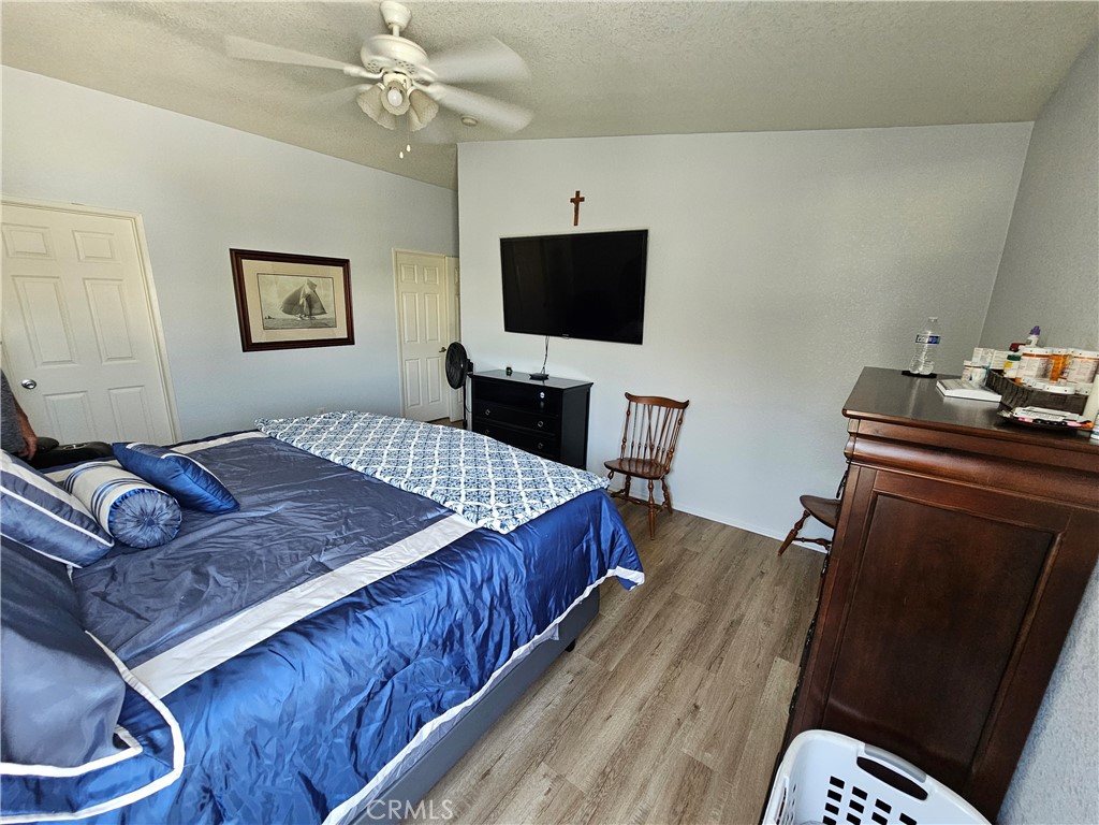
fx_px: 413
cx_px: 550
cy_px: 412
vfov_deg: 89.9
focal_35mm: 13
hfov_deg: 106.2
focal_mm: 2.2
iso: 320
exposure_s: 1/40
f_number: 2.2
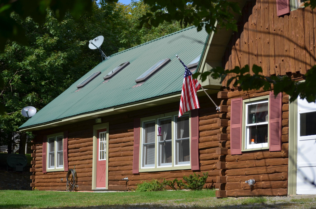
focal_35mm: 82
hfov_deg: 24.7
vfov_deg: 16.5
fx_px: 723
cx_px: 158
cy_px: 104
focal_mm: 55
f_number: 4
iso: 200
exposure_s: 1/2000
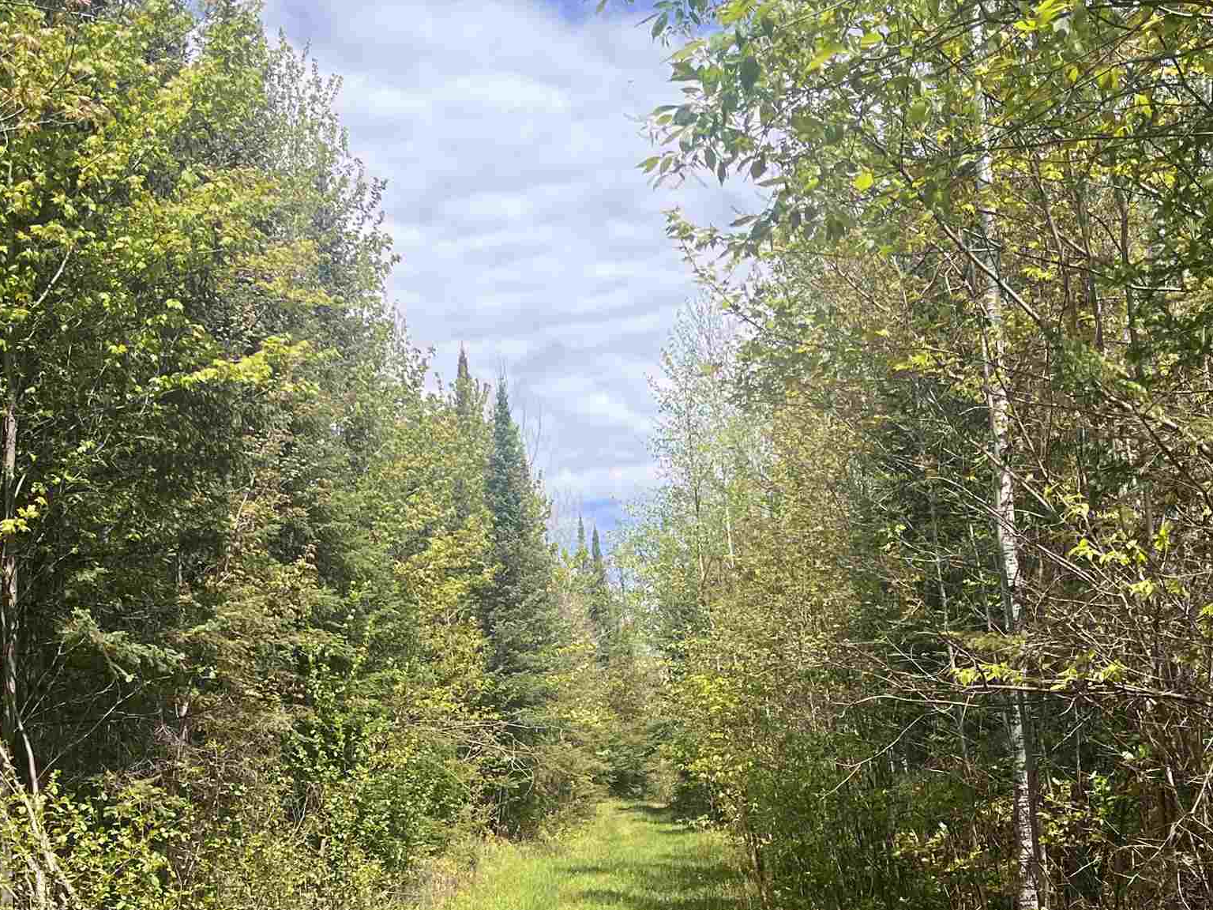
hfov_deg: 36.8
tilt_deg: +2.4
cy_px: 758
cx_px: 596
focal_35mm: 52
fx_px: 1822
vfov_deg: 27.4
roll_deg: +3.0
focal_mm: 5.1
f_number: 1.6
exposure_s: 1/1517
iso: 50
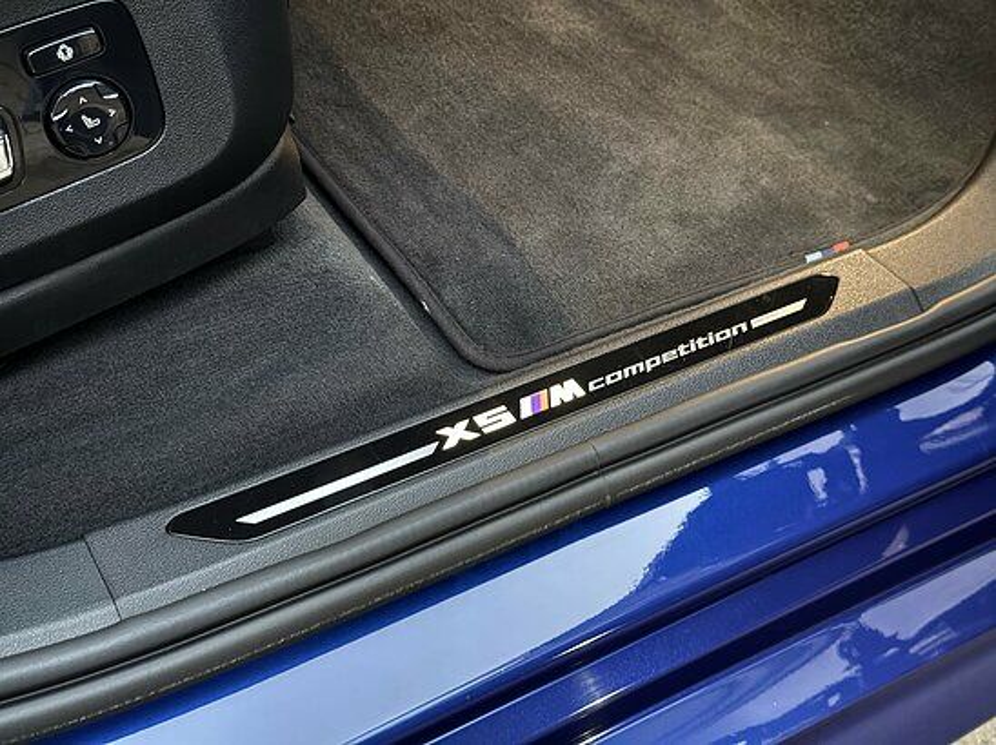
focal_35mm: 48
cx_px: 498
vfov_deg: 30.2
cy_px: 372
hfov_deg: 39.7
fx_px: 1380
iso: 400
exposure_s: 1/5
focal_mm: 6.76
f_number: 1.78
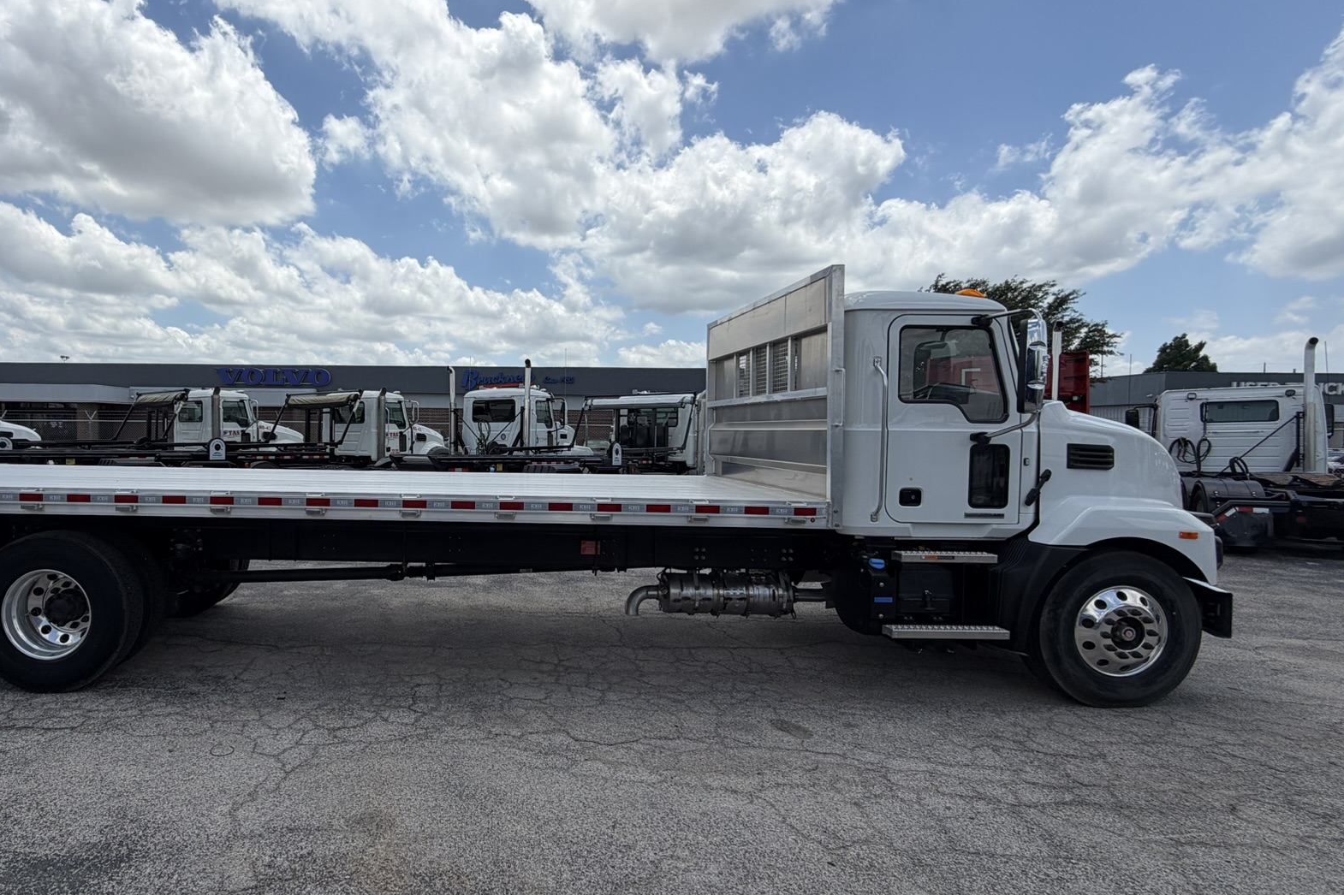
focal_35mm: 19
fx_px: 709
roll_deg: -0.8
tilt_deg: -1.8
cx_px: 477
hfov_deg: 84.6
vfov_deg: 64.5
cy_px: 450
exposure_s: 1/1399
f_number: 2.2
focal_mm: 2.22
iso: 20
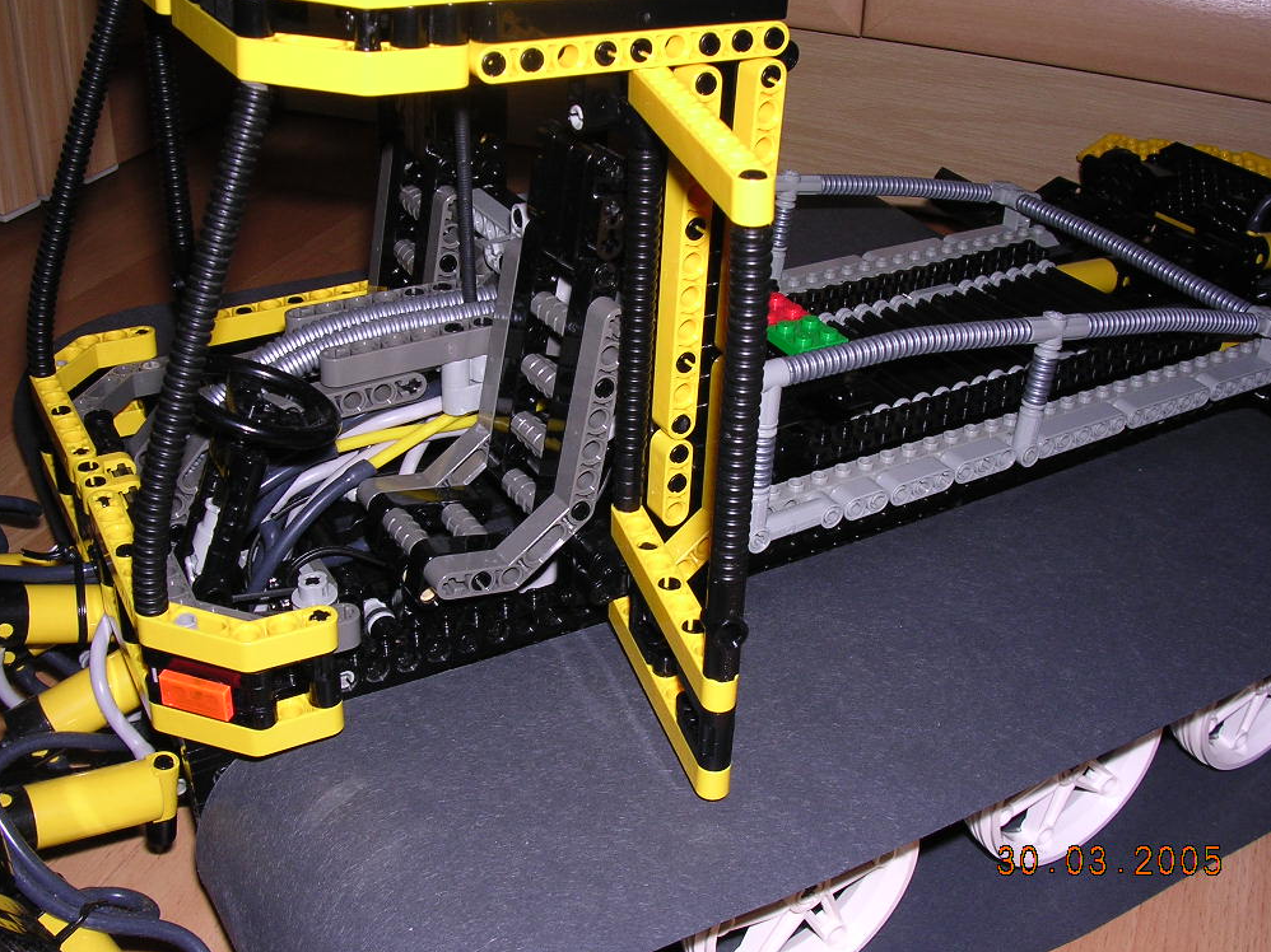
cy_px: 475
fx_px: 1432
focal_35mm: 39
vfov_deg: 36.8
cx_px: 648
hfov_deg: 47.9
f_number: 5.6
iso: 100
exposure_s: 1/60.1
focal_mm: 5.8
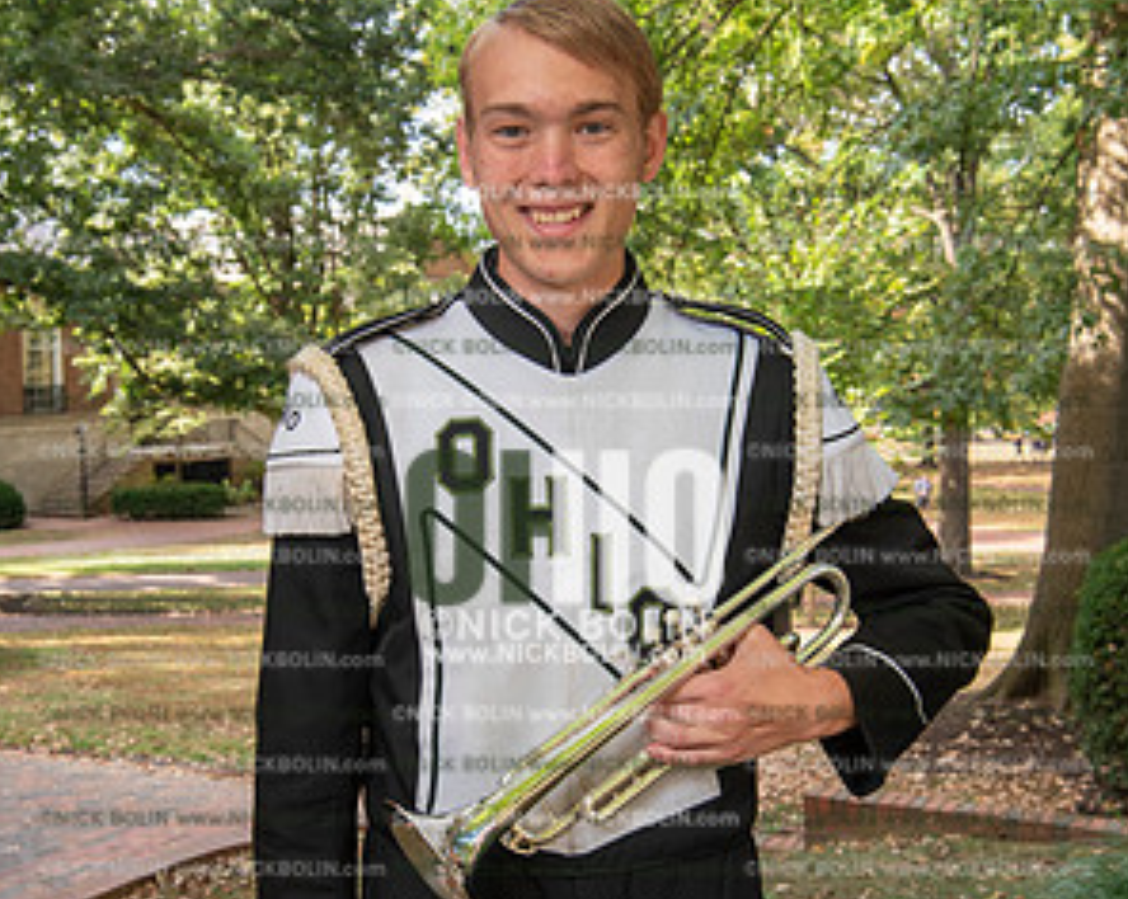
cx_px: 564
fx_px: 1667
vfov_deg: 30.1
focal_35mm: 50
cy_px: 556
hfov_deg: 37.4
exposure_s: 1/100
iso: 500
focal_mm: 35
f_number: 8
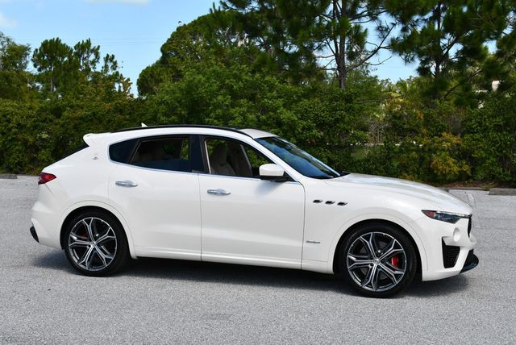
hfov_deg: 41.1
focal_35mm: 48
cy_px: 172
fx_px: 689
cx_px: 258
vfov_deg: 28.1
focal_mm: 24
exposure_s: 1/250
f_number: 8
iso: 140
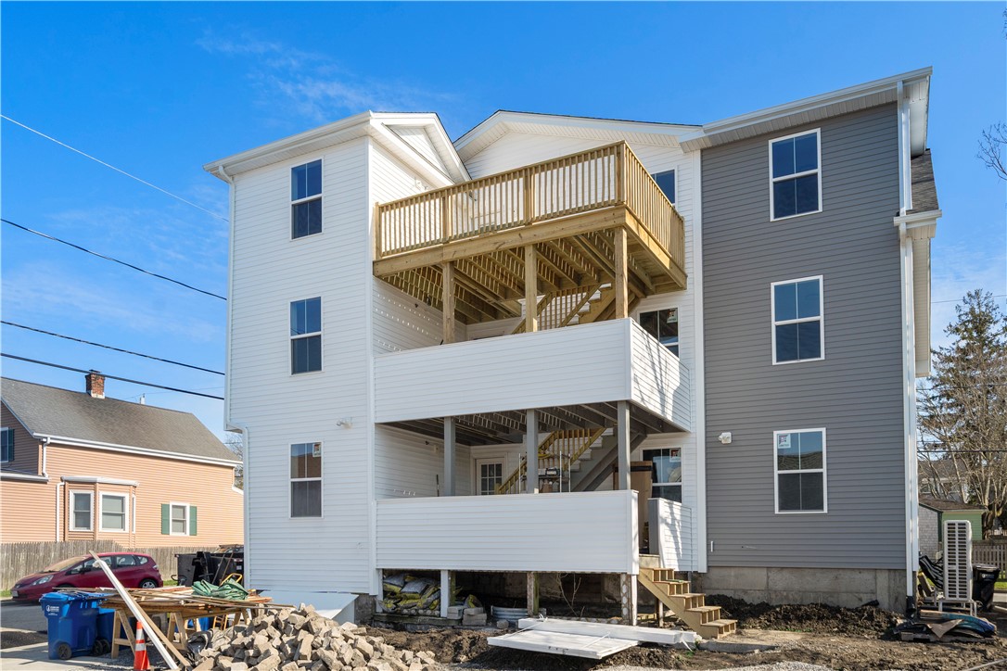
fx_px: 643
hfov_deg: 76.1
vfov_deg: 55.1
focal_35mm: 23
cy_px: 336
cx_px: 504
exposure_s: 1/1000
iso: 320
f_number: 7.1
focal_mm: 23
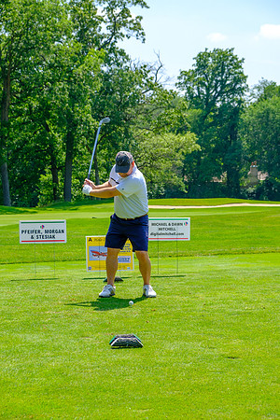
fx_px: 887
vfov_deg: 26.7
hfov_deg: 17.9
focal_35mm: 76
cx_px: 140
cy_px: 210
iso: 200
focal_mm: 50.5
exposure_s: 1/320
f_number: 5.6
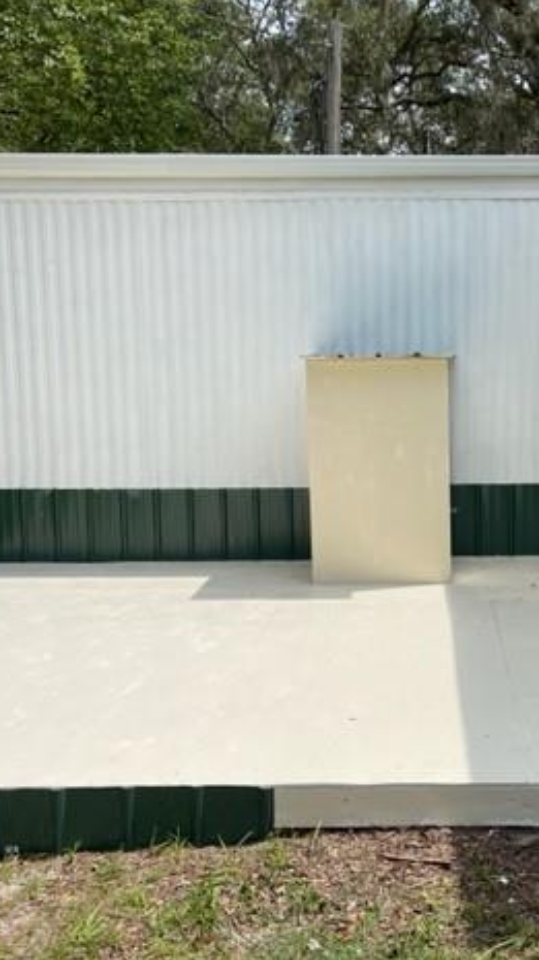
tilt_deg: -7.8
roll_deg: +0.1
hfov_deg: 29.9
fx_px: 993
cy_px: 471
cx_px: 407
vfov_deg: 51.6
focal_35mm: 39
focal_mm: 5.1
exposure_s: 1/5128
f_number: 1.6
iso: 32
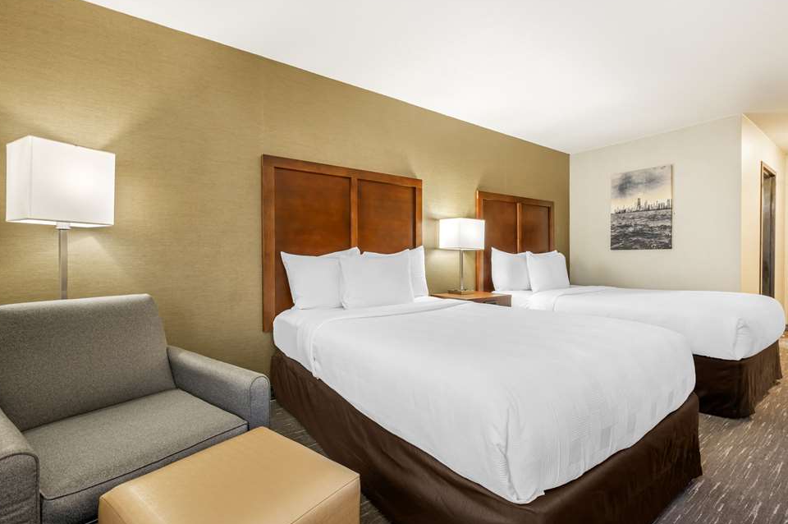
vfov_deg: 71.8
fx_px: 362
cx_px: 395
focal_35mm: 17
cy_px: 268
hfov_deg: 94.9
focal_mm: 15.5
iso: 200
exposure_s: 1/10
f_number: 10
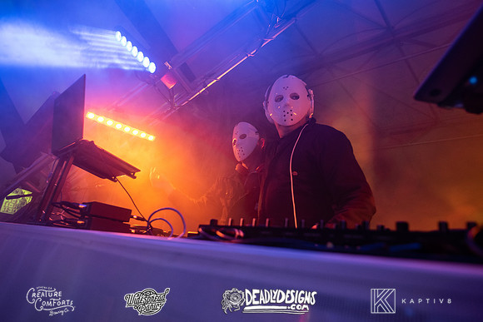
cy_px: 161
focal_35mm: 24
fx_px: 322
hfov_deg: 73.7
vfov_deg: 53.2
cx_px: 242
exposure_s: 1/60
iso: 2000
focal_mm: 24
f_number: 3.5
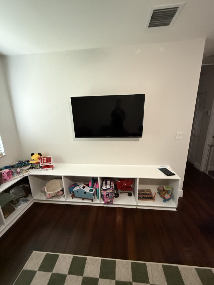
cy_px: 142
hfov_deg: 85.7
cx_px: 107
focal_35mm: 14
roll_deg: +0.6
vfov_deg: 102.1
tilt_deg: -13.2
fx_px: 115
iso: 1250
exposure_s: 1/60
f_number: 2.2
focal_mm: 2.22
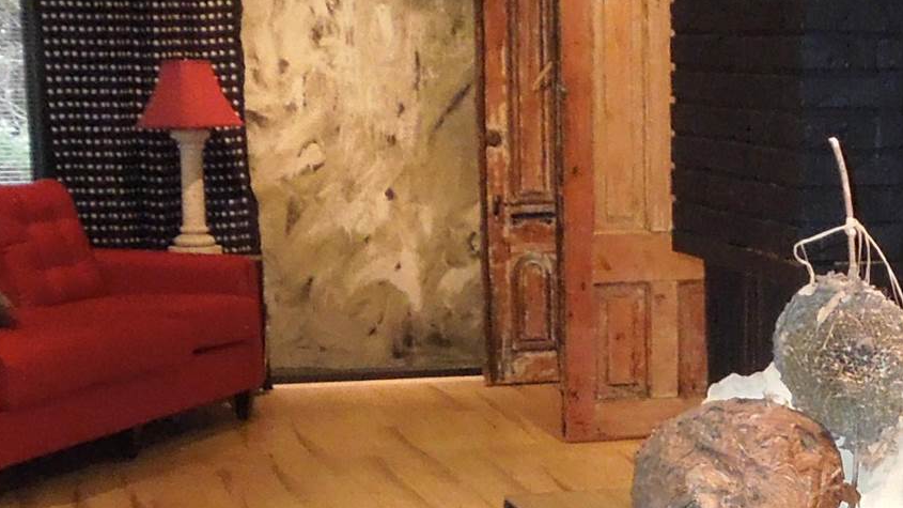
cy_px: 560
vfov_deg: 12.0
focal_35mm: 99
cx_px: 882
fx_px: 2370
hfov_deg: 20.9
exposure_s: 1/30
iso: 800
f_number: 3.3
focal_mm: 4.5
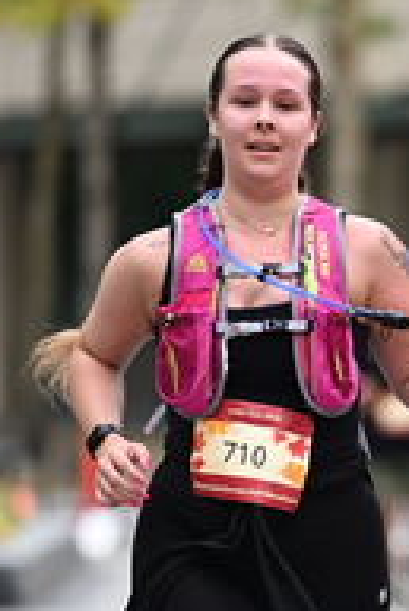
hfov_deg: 2.4
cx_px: 480
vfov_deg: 3.6
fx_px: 9696
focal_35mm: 570
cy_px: 377
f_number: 2.8
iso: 640
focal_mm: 200
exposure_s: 1/1600
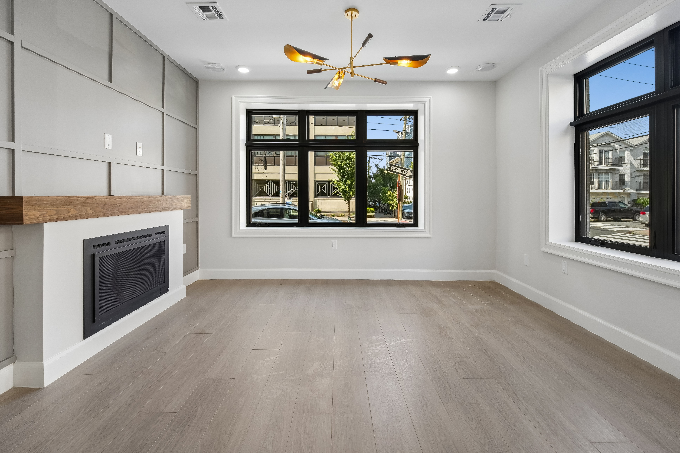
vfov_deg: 81.2
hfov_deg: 104.3
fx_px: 264
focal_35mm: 14
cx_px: 340
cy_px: 226
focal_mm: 14
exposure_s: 1/40
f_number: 7.1
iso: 640
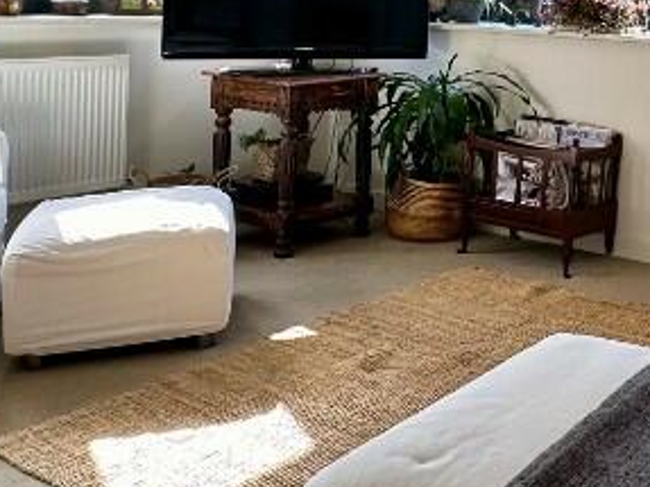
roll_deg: -2.6
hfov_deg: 33.8
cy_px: 11
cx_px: 693
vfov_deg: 27.6
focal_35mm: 50
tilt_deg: -2.0
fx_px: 938
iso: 100
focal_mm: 2.22
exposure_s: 1/99
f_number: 2.2
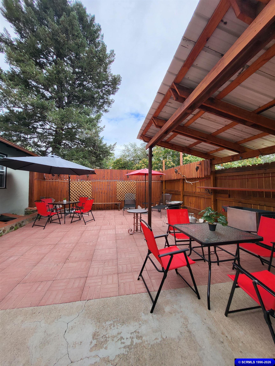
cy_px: 183
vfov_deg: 106.2
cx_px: 138
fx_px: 138
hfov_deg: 89.9
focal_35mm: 13
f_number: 2.2
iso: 32
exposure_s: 1/611
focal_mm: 1.74
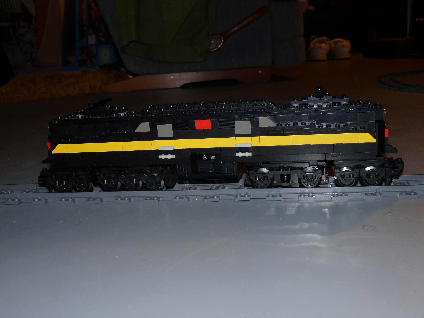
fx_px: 539
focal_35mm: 44
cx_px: 212
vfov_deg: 32.9
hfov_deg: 42.9
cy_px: 159
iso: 100
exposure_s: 1/30
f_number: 3
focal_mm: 7.8
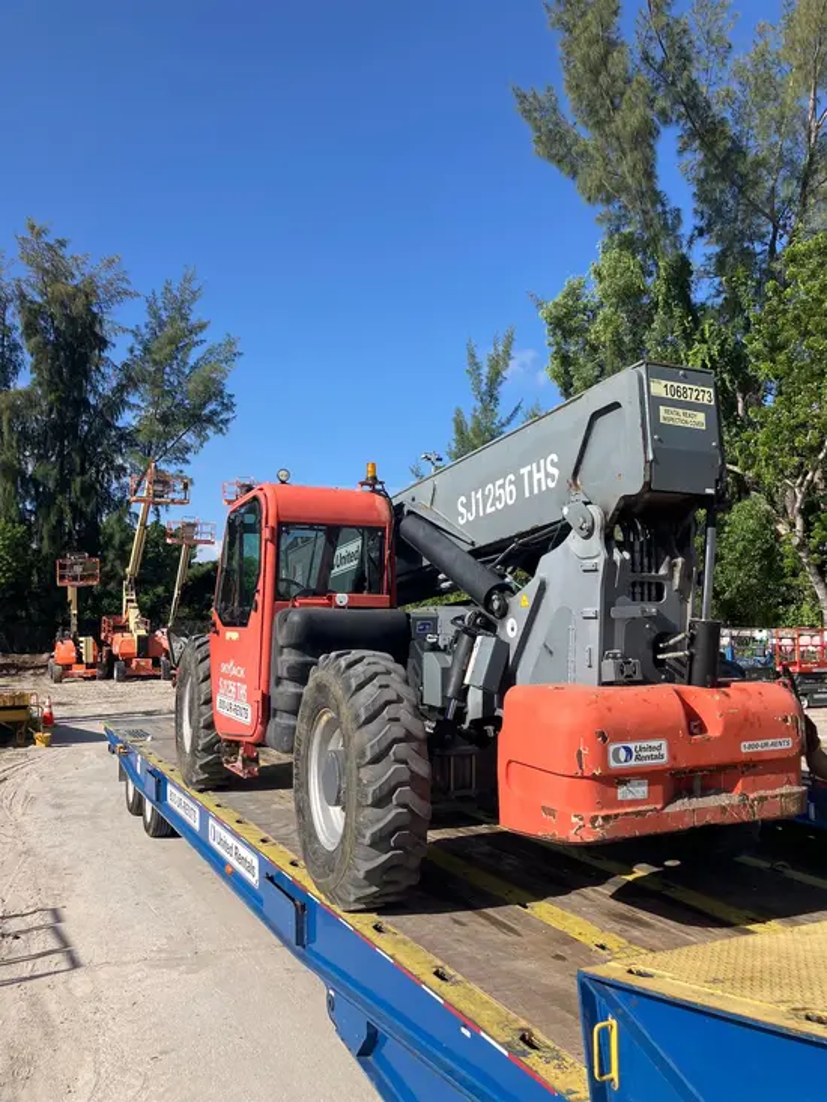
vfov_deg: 63.4
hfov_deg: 49.8
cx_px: 414
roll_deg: +0.6
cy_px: 551
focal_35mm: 28
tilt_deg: +3.6
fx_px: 892
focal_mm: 3.99
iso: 32
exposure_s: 1/1736
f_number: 1.8
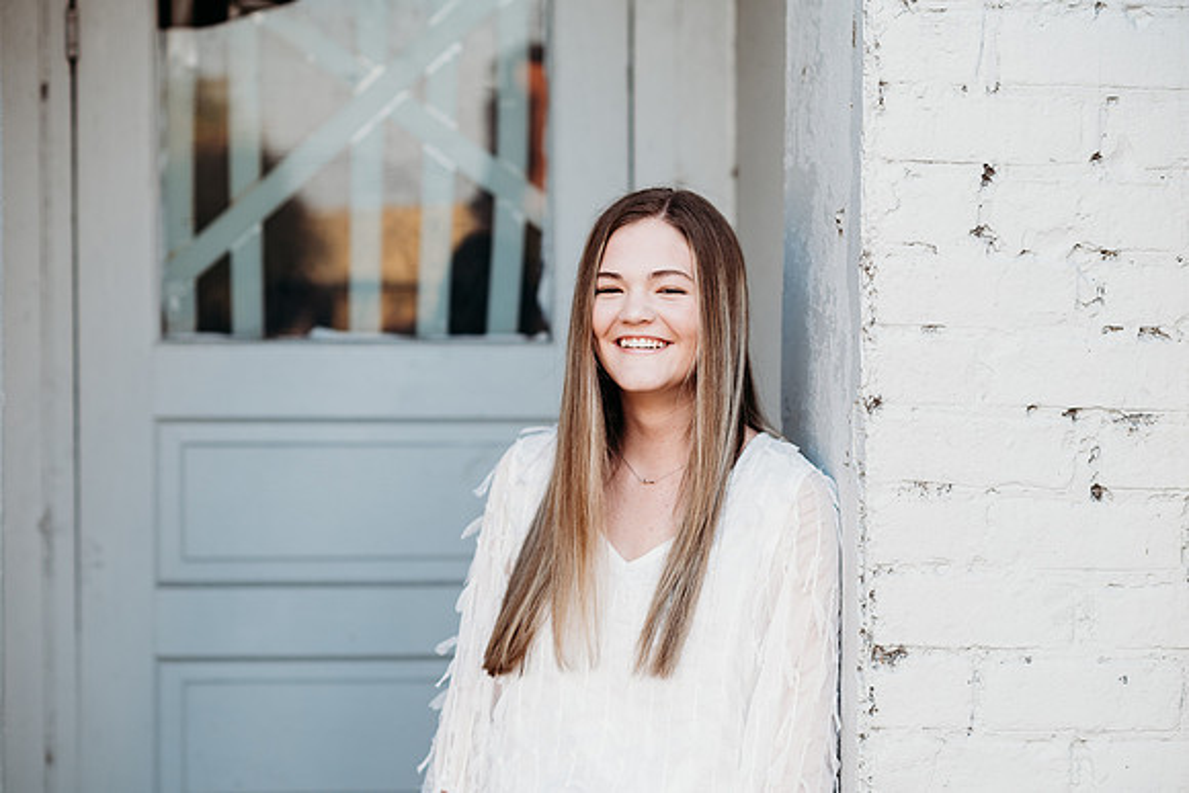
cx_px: 588
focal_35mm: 87
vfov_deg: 15.8
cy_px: 396
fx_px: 2862
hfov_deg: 23.5
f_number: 2.8
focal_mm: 85
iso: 200
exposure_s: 1/200
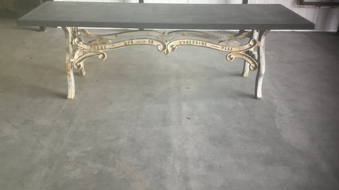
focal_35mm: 35
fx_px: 315
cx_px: 171
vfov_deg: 33.5
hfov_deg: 56.6
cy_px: 71
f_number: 2.4
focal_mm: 3.3
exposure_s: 1/33
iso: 40
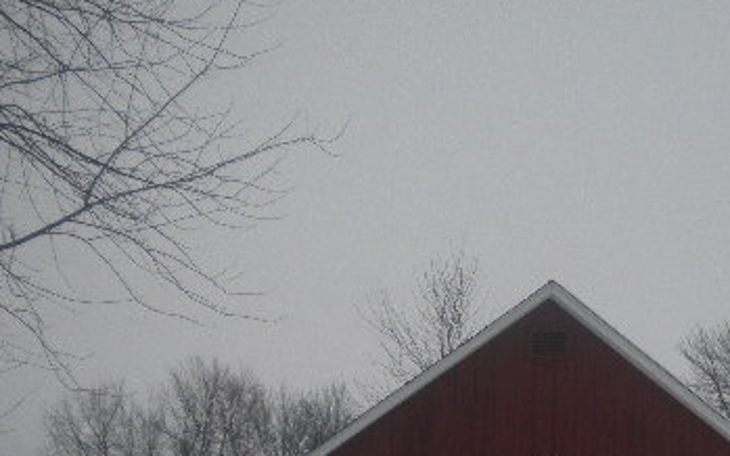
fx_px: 1353
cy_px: 487
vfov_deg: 18.5
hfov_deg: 29.5
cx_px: 579
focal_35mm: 68
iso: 165
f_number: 3.1
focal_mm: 6.3
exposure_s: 1/479
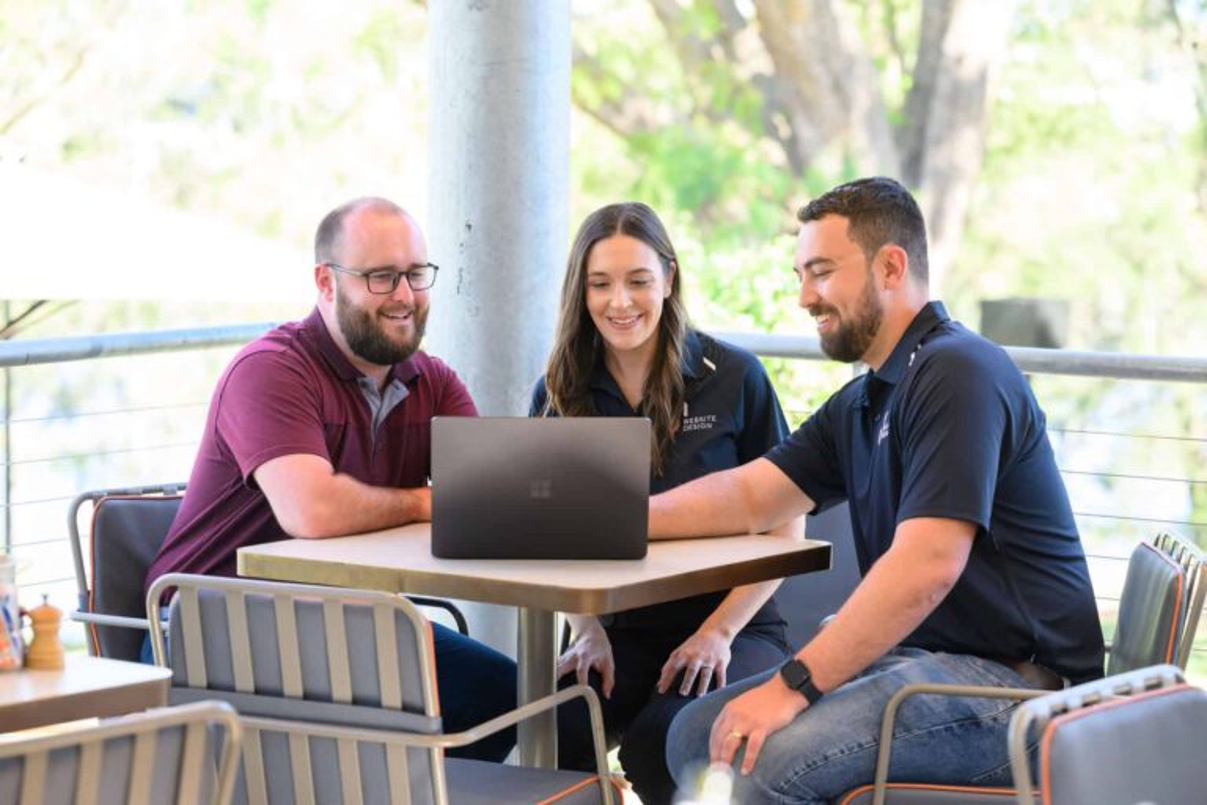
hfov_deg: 20.6
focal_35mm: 99
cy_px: 402
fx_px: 3319
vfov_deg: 13.8
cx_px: 604
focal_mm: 99
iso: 500
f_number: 4
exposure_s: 1/200
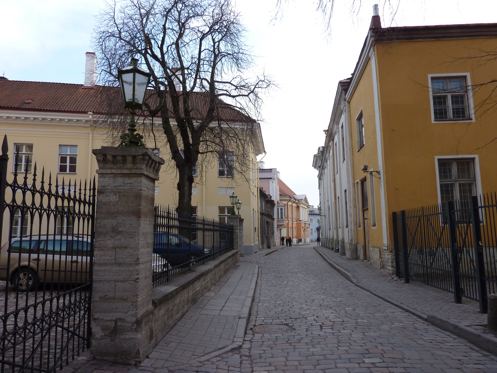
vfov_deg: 54.9
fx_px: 359
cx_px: 248
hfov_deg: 69.4
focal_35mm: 25
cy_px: 186
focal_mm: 4.1
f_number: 3.3
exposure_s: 1/100
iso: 80
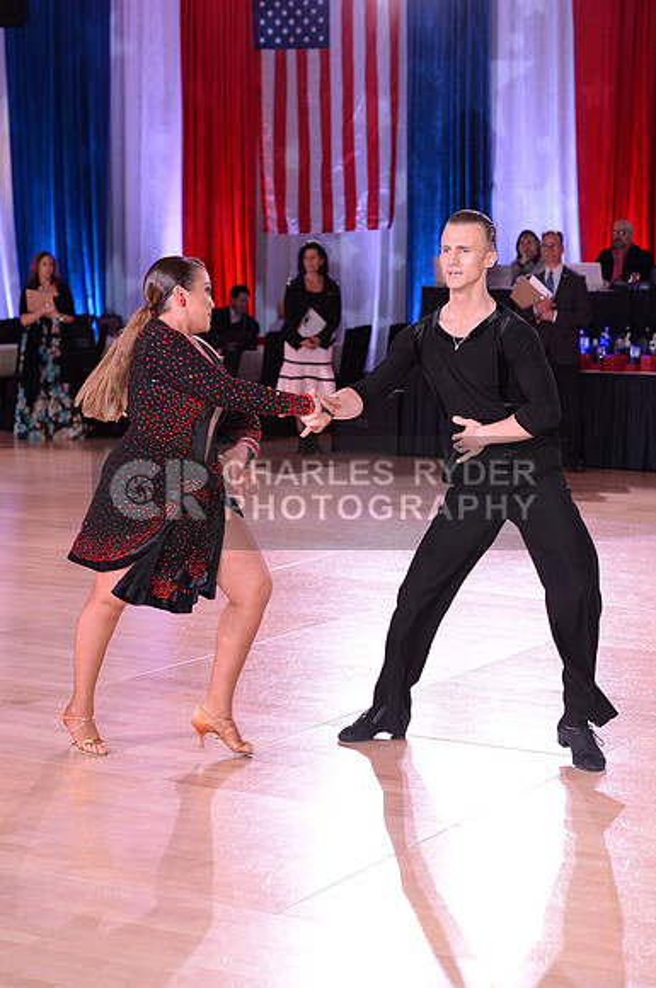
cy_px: 494
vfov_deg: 24.8
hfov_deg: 16.6
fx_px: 2248
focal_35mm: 82
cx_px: 328
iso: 1600
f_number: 4.5
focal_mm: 82
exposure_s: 1/200
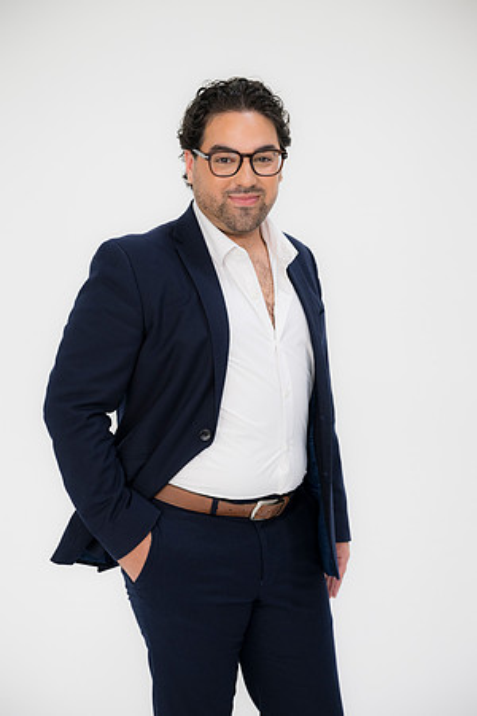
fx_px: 1451
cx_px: 238
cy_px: 358
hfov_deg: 18.7
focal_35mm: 73
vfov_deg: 27.7
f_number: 3.2
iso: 800
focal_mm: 73
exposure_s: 1/125
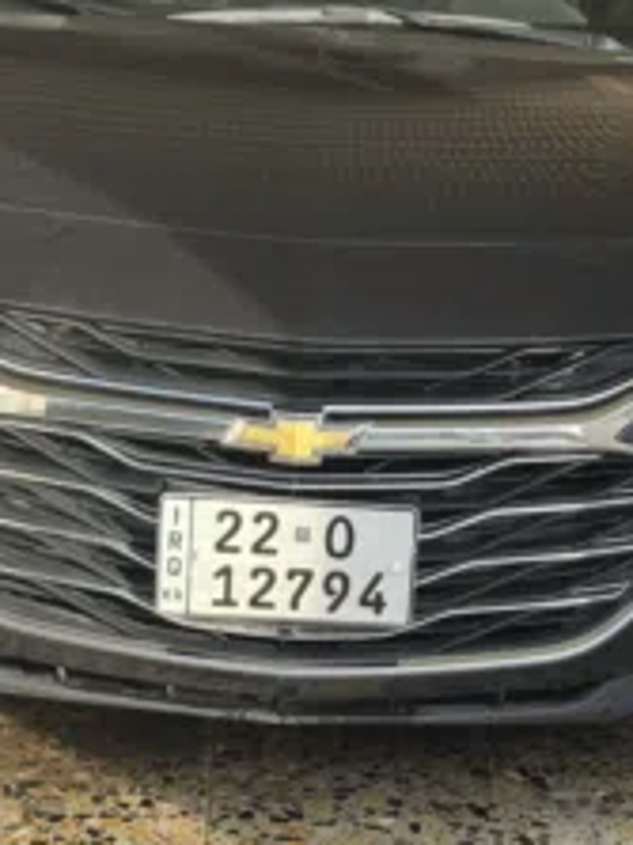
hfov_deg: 17.2
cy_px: 333
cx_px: 311
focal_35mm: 86
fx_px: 2099
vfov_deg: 22.7
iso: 64
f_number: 1.78
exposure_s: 1/336
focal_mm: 6.76
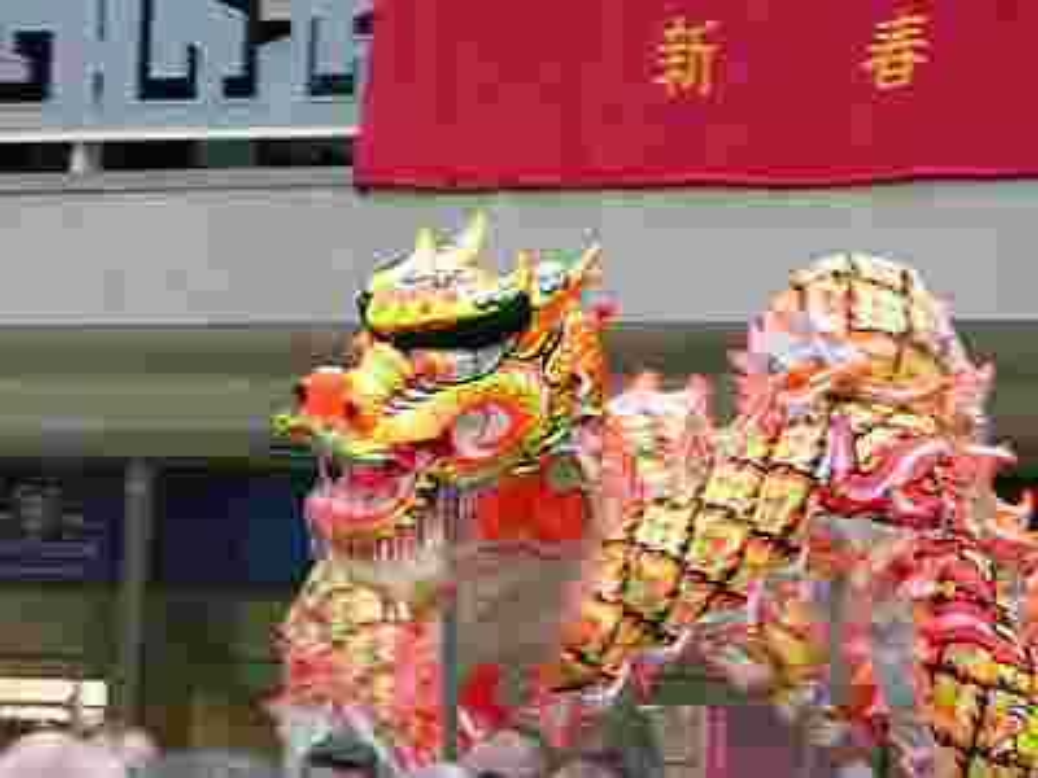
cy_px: 389
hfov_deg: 7.1
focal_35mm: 280
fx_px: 8396
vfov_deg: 5.3
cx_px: 519
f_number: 5.9
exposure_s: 1/60
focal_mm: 71.2
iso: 400
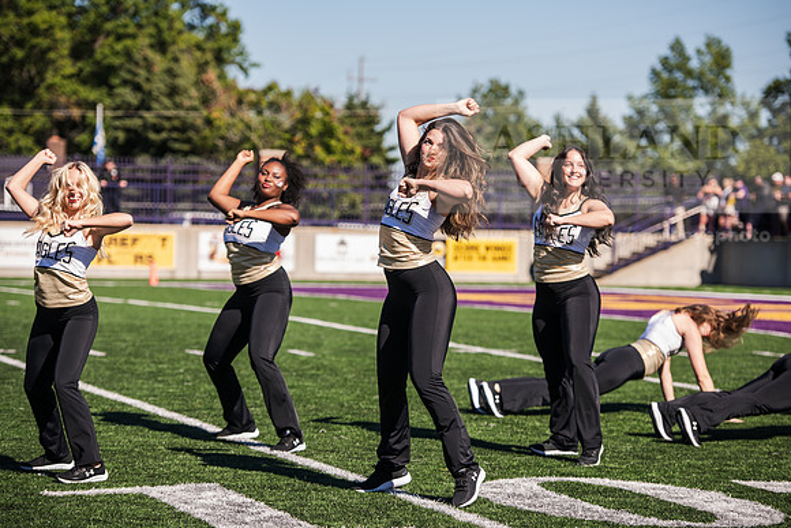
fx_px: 2637
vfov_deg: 11.4
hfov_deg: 17.1
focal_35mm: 120
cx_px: 396
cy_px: 264
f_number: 3.5
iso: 100
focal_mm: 120
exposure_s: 1/800
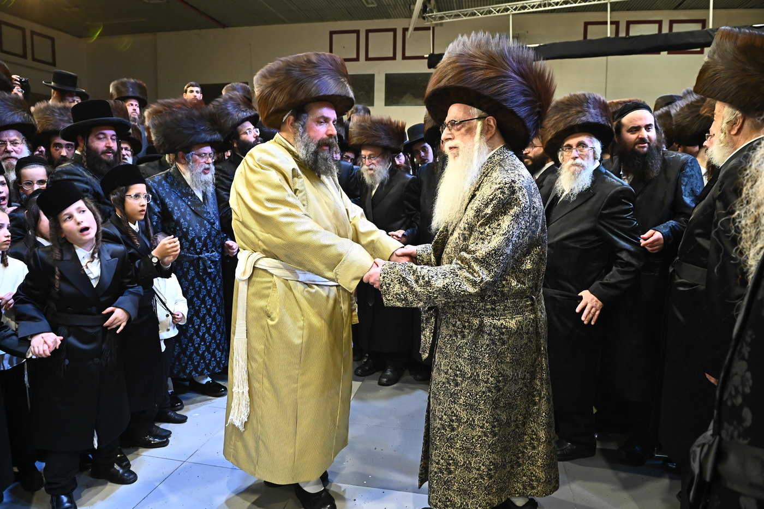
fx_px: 509
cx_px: 382
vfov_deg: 53.1
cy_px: 254
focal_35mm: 24
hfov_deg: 73.8
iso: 3200
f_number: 5
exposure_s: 1/160
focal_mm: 24
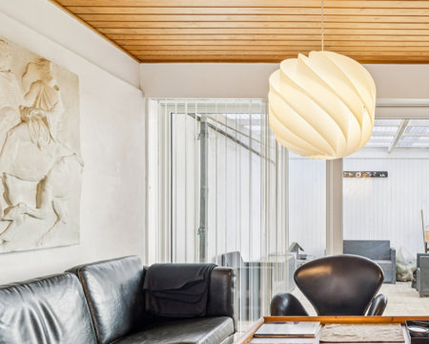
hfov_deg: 52.7
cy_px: 227
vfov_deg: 47.8
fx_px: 381
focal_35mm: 30
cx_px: 374
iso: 200
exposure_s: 1/10
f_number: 8
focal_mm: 18
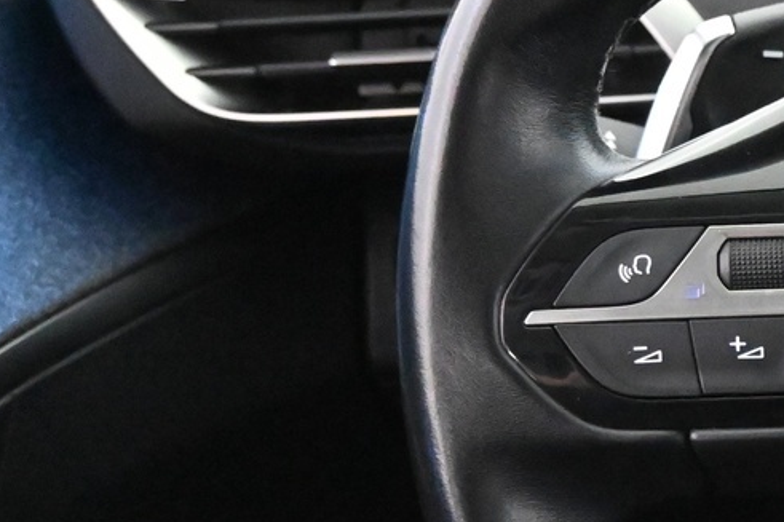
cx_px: 1198
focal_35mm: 101
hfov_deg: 17.9
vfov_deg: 13.5
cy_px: 318
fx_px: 2209
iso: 9000
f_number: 3.8
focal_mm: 20.5
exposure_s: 1/30
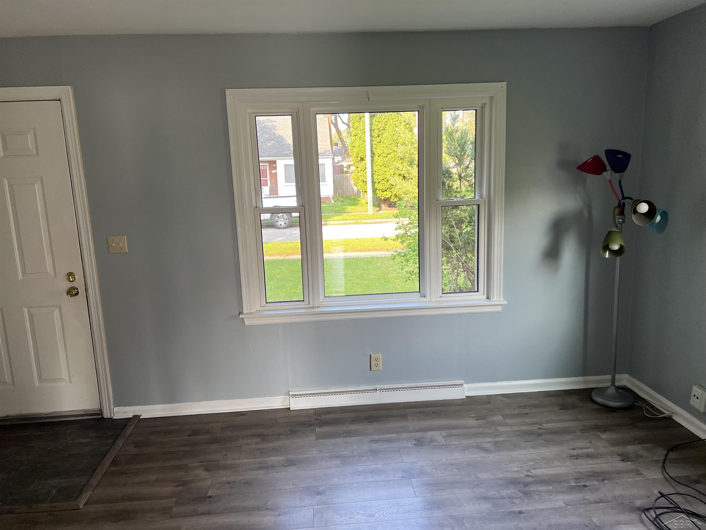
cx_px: 353
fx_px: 530
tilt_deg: -11.2
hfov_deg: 67.3
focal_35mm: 26
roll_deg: +1.2
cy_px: 265
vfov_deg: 53.1
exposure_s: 1/121
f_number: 1.5
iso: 100
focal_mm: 5.7
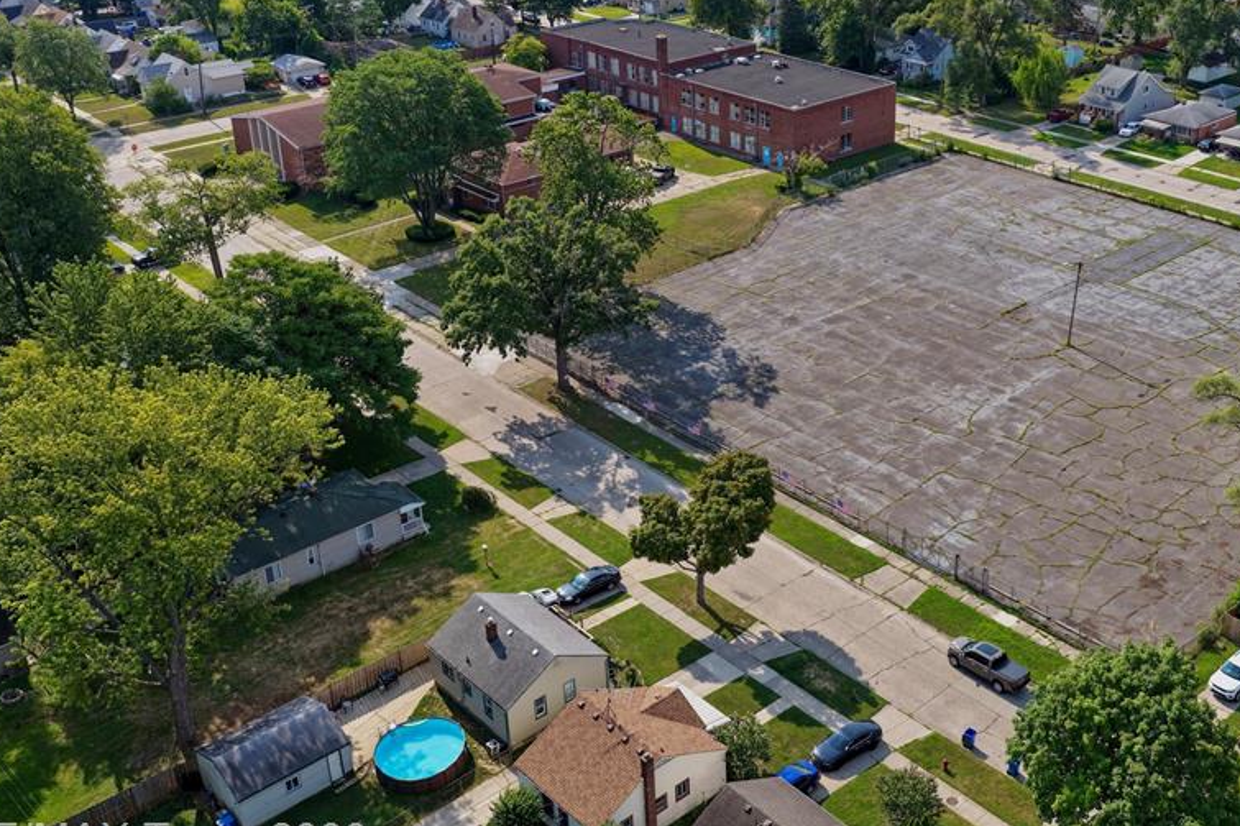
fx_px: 1309
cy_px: 312
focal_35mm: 38
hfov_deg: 50.1
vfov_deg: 34.9
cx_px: 790
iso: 100
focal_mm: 14.45
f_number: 2.8
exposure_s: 1/1000
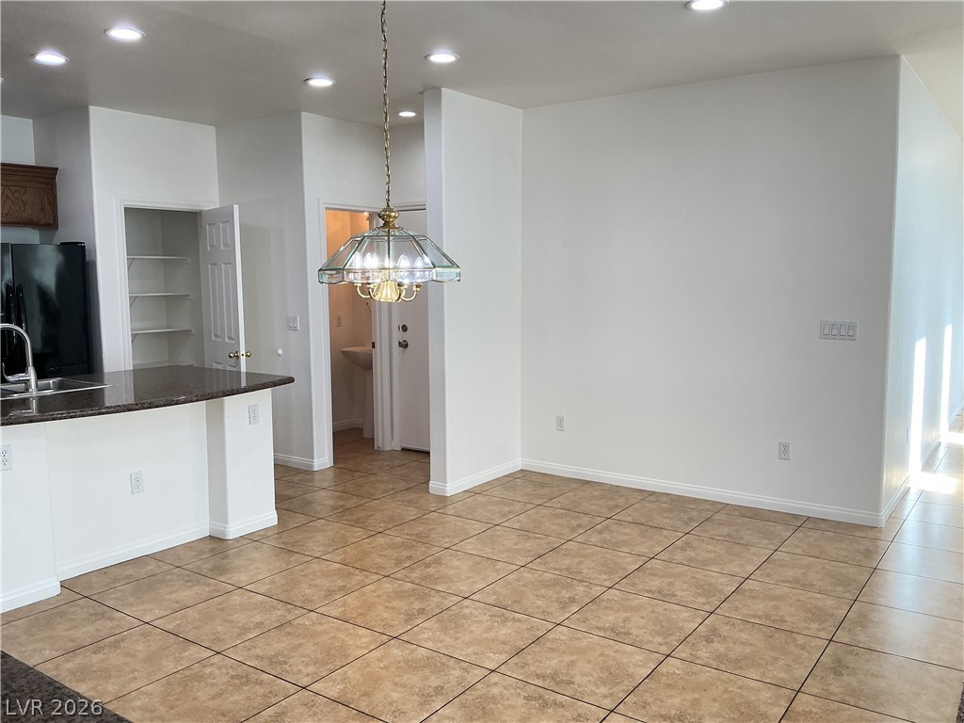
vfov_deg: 48.2
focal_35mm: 29
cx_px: 482
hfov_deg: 61.7
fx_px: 808
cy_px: 362
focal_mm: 3
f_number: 1.8
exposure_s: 1/60
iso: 40
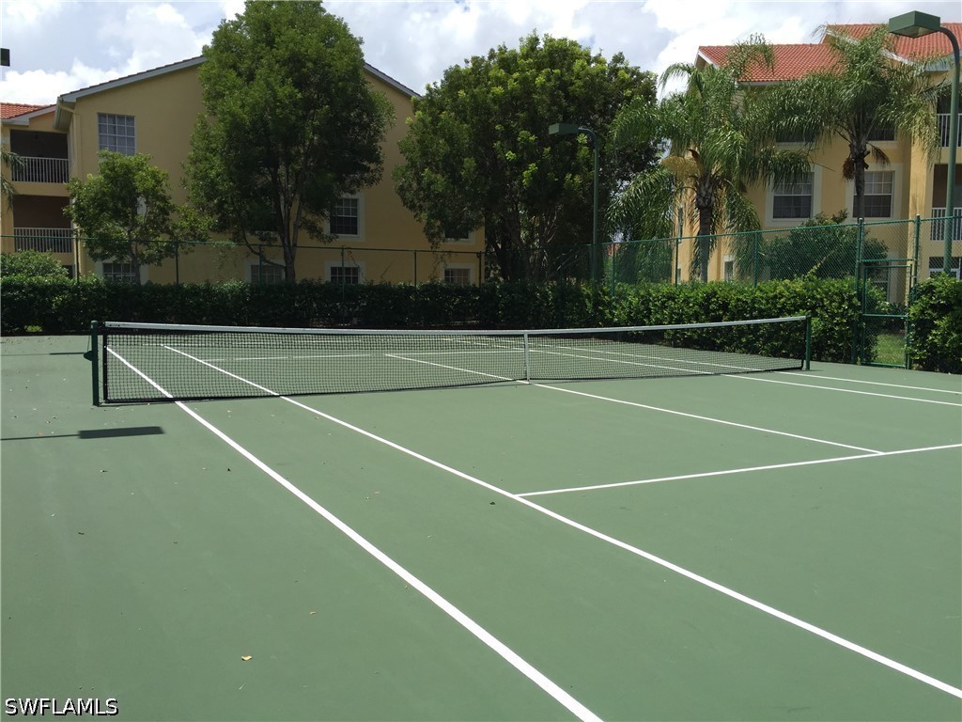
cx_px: 481
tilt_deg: -5.3
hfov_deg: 61.7
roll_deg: -0.9
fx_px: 806
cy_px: 361
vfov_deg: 48.2
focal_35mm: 29
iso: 32
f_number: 2.2
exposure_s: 1/1582
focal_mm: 4.15
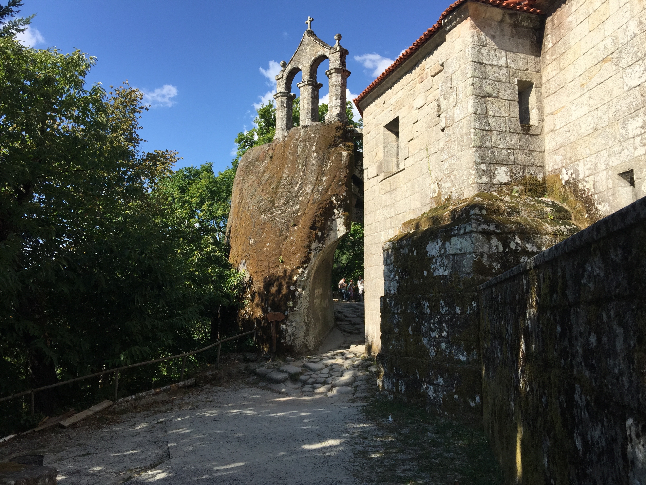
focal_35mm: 29
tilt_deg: +8.3
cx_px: 323
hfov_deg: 61.7
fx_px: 541
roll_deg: -1.2
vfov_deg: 48.2
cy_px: 242
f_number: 2.2
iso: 32
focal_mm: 4.15
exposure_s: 1/1412
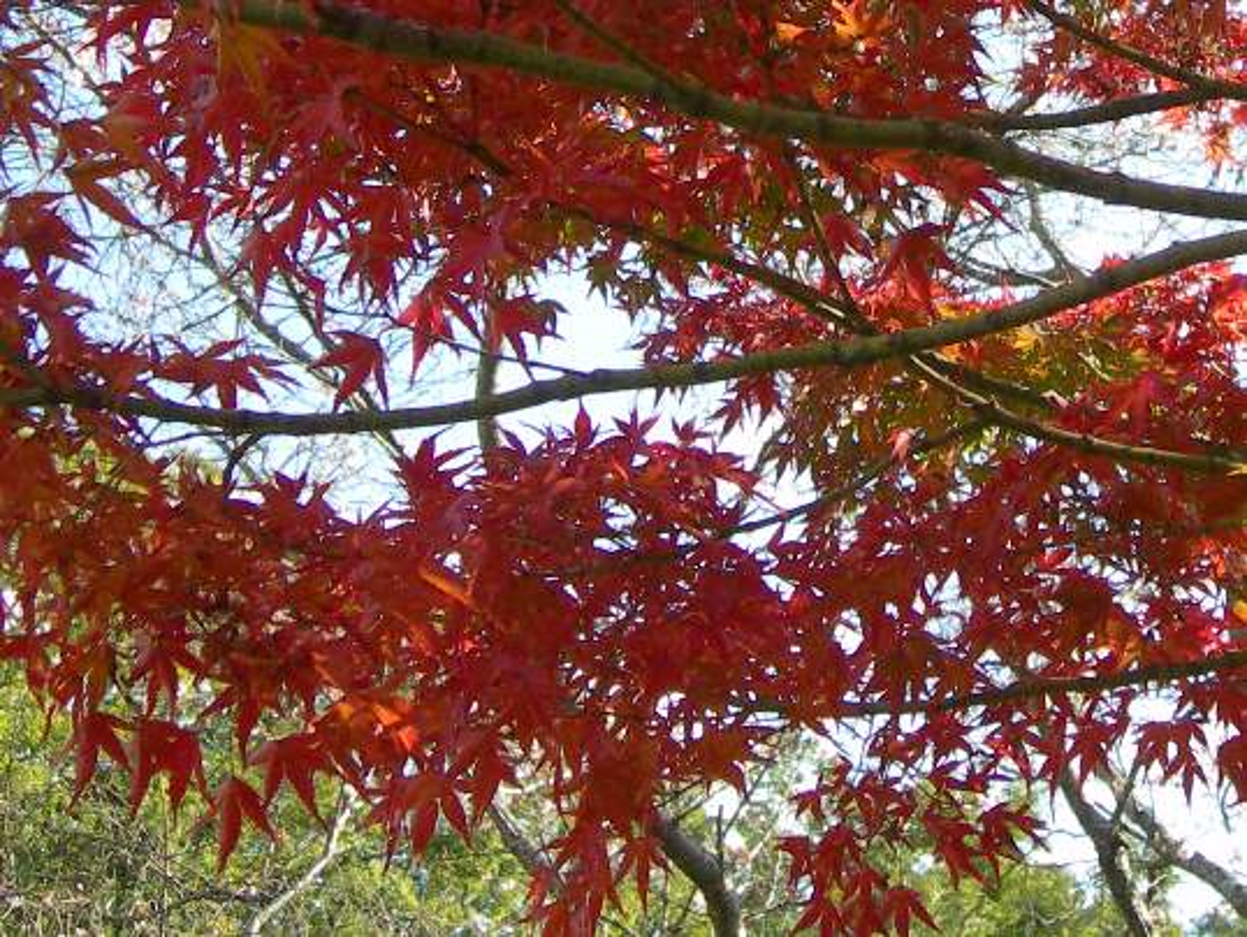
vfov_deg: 37.7
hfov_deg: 49.0
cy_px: 468
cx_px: 624
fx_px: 1370
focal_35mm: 38
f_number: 2.8
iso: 50
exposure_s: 1/291
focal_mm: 7.8
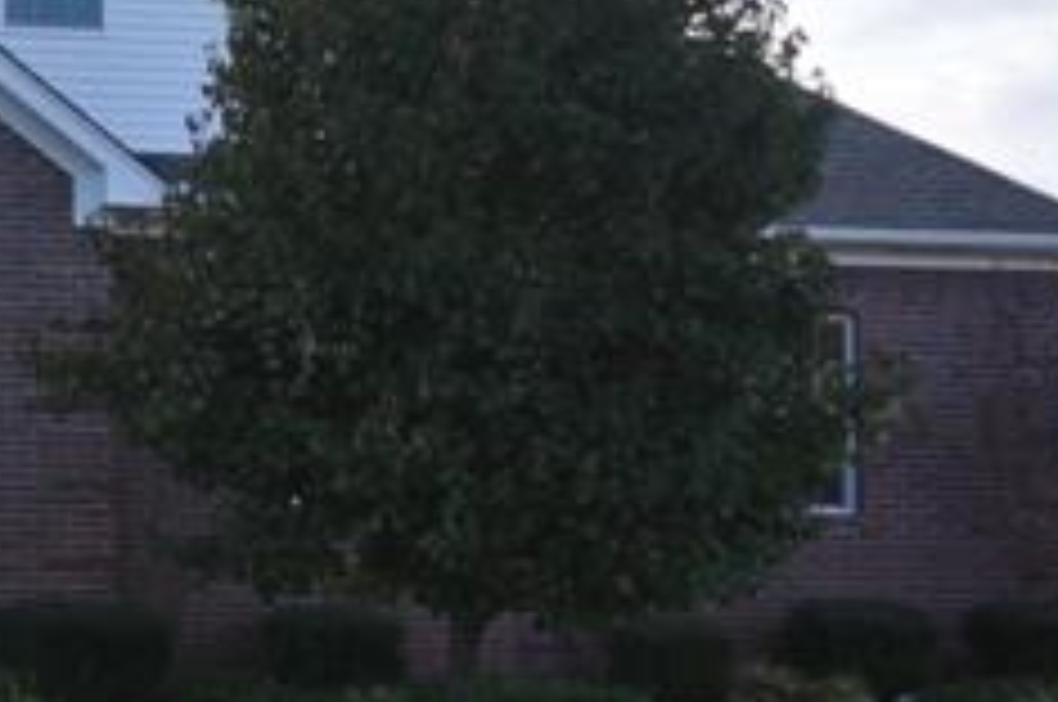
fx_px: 2905
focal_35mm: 99
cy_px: 234
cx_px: -540
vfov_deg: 13.8
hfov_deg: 18.3
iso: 100
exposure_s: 1/320
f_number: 4
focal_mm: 11
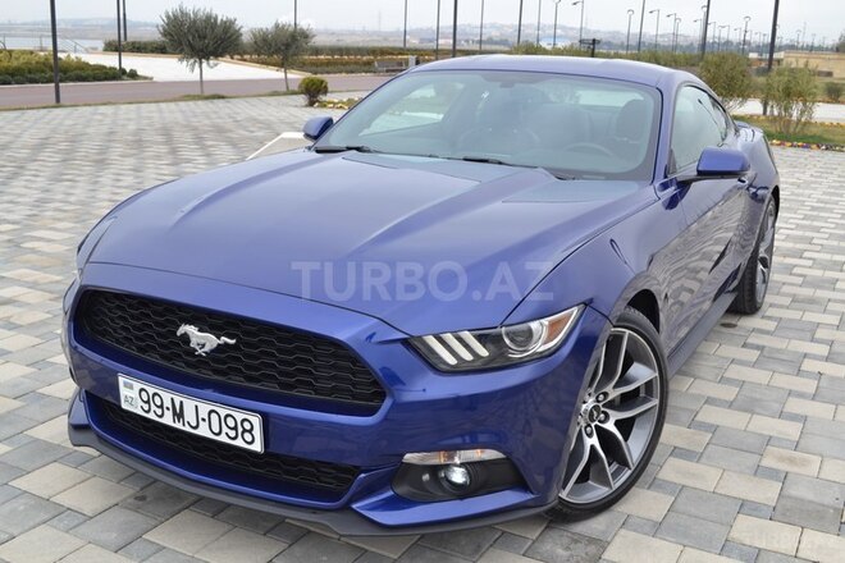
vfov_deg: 34.2
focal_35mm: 39
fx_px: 915
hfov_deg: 49.6
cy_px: 282
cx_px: 422
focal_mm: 26
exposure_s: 1/125
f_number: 8
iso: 125
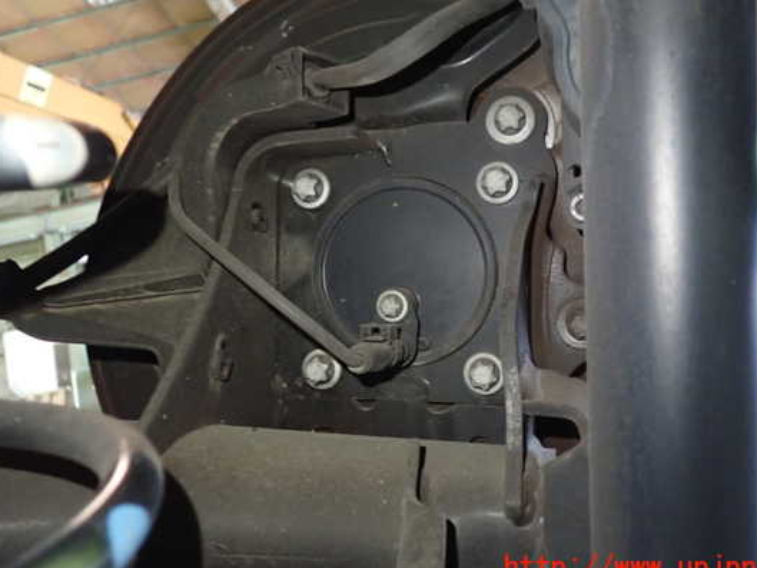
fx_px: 744
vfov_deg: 41.8
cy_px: 265
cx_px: 398
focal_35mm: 34
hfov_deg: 53.9
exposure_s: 1/25
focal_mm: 5.4
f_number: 2.3
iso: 800
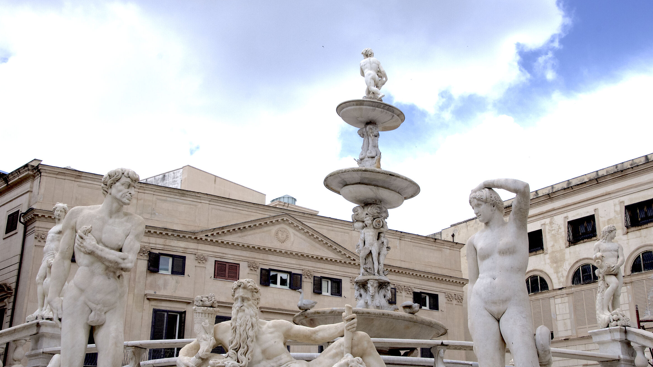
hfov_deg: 45.5
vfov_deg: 26.5
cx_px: 330
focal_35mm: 45
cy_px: 194
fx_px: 779
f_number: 11
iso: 1250
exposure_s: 1/800
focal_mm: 28
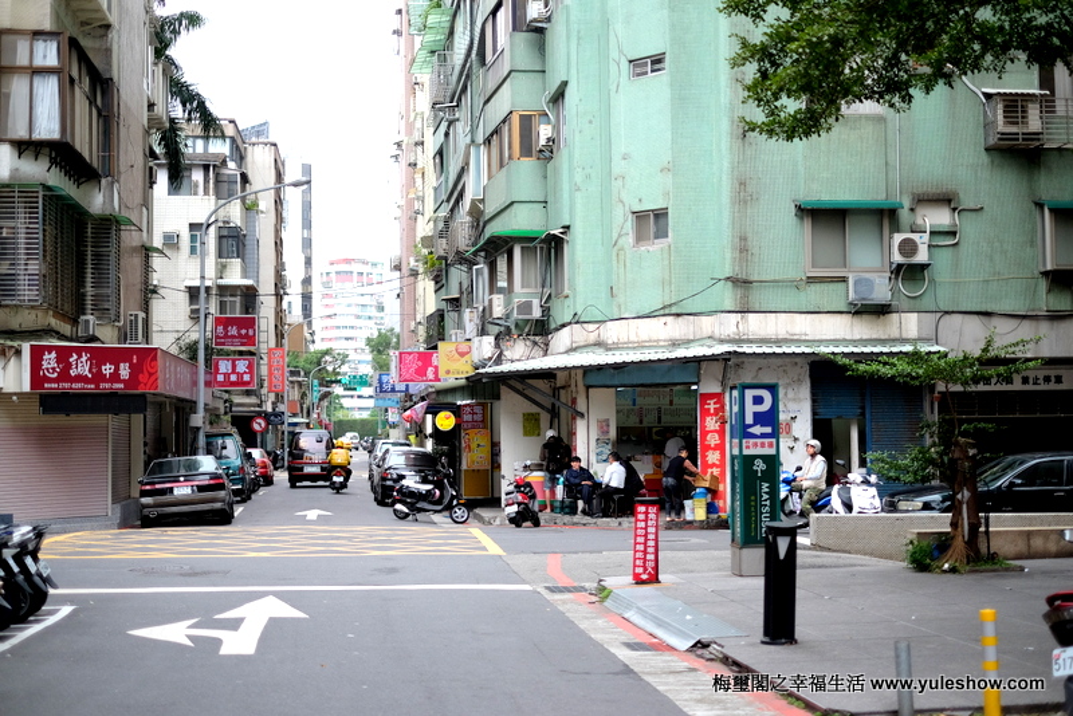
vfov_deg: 25.5
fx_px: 1580
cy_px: 358
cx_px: 536
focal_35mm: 53
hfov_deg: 37.5
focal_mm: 35
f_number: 1.4
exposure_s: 1/4000
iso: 400
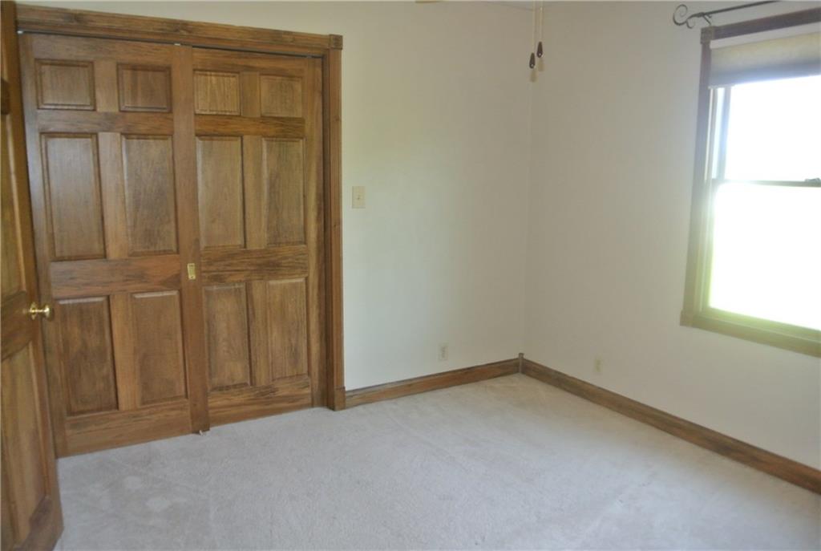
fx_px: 617
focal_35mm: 27
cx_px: 410
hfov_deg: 67.3
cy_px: 276
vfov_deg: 48.1
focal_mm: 10
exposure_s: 1/60
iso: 720
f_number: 3.5
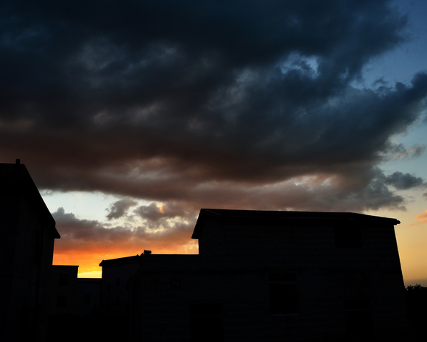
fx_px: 392
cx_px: 200
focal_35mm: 31
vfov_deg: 47.1
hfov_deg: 57.1
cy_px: 176
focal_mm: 16
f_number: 8
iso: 100
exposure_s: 1/125
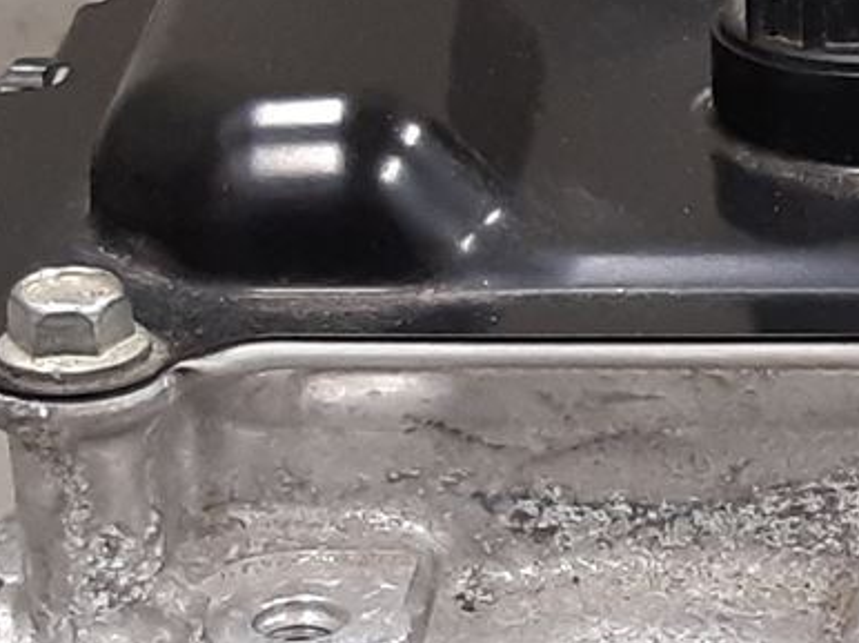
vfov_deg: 10.7
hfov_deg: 13.9
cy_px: 592
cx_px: 986
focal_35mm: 138
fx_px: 3422
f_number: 1.7
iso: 160
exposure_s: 1/50
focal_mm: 3.93
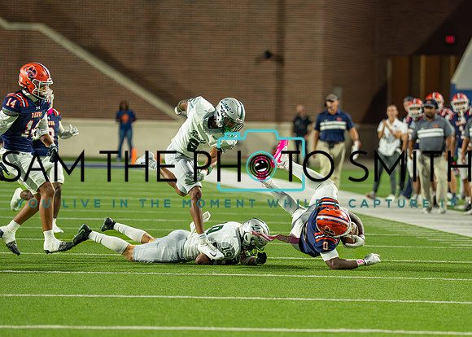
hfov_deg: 6.4
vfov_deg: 4.6
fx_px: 4231
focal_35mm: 316
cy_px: 216
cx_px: 306
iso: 1600
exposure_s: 1/1250
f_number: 2.8
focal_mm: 200
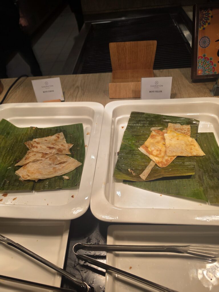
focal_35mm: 23
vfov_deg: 73.9
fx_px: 194
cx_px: 110
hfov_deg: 58.9
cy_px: 146
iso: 10
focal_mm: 6.5
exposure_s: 1/100
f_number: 1.4
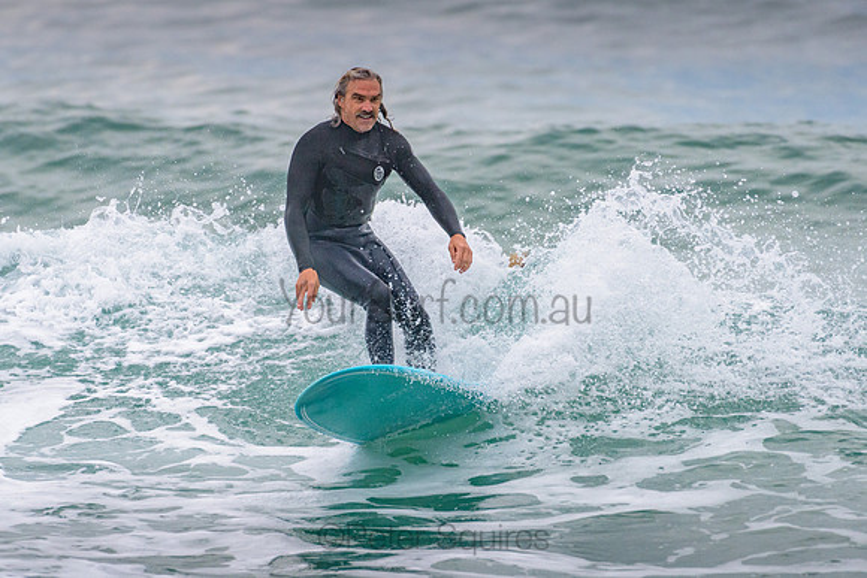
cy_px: 311
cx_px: 371
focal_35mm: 613
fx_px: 14758
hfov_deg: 3.4
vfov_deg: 2.2
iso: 900
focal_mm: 500
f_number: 5.6
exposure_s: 1/1250
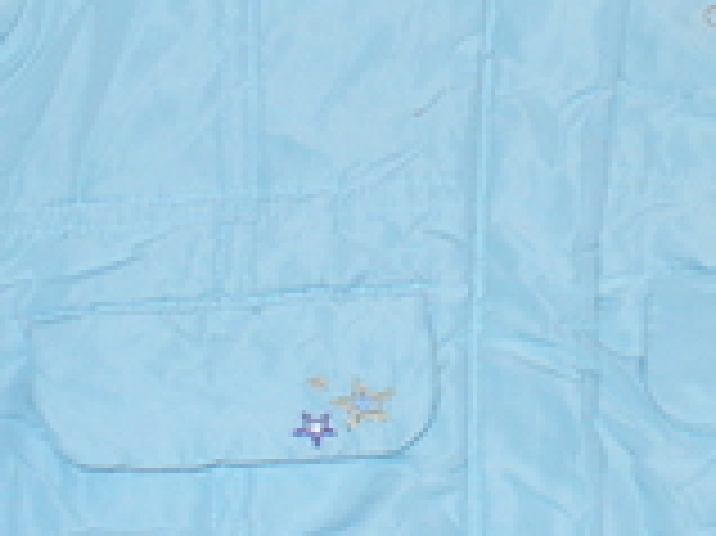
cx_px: 608
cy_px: -38
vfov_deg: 11.4
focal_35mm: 128
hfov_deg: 15.3
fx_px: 2646
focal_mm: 6.1
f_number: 2.8
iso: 80
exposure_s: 1/30
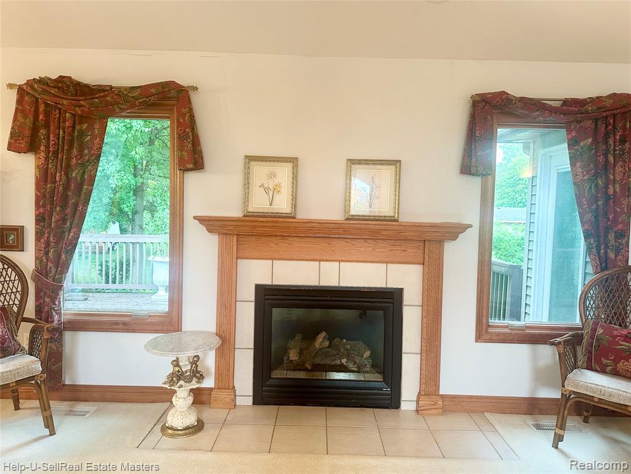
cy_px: 237
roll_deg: -2.3
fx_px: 437
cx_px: 316
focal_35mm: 24
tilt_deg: -2.6
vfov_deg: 56.8
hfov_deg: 71.6
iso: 200
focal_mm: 6.86
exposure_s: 1/60
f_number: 1.78
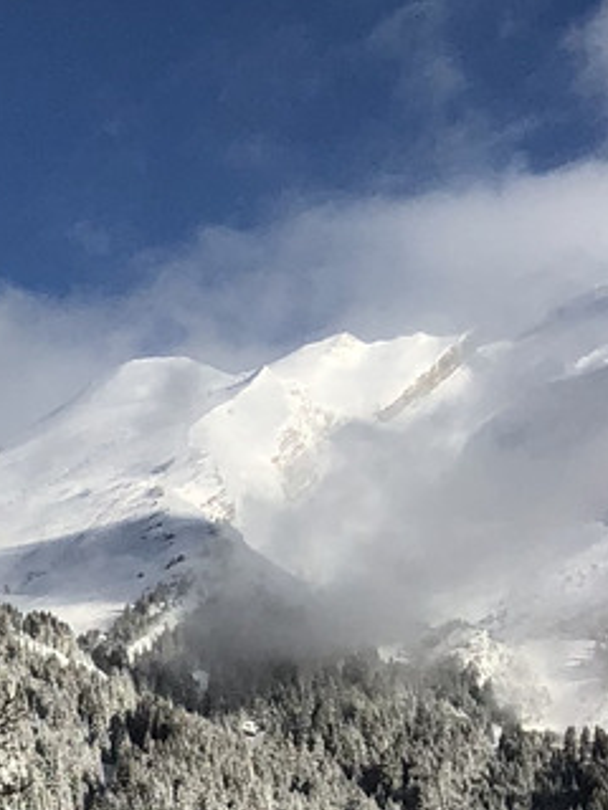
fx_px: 3279
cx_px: -844
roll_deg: -0.8
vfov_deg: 13.8
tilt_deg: +7.7
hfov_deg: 9.5
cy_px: 868
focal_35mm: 140
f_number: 1.8
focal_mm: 4
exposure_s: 1/4367
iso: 20
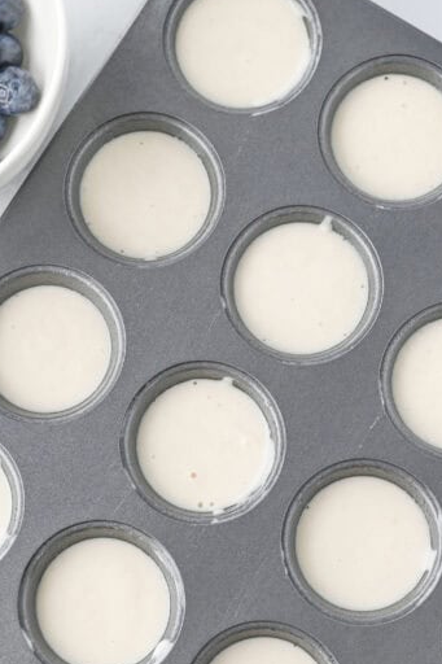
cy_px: 340
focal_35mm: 100
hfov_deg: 13.7
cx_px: 275
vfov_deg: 20.4
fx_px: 1843
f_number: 4
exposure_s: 1/100
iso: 220
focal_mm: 50
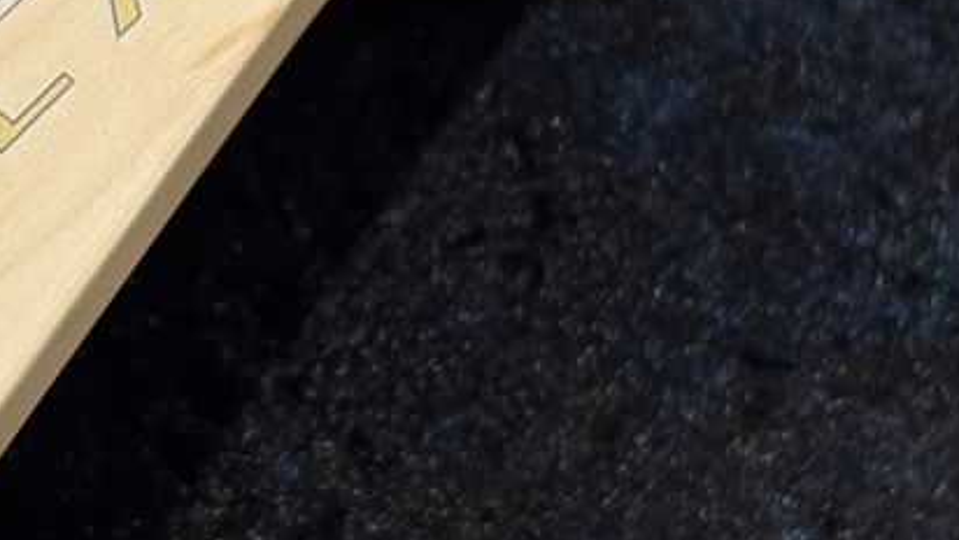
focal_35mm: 176
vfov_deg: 6.9
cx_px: -205
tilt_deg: -61.5
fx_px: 4477
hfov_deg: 12.0
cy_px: -107
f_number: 1.6
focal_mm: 5.96
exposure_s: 1/60
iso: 50
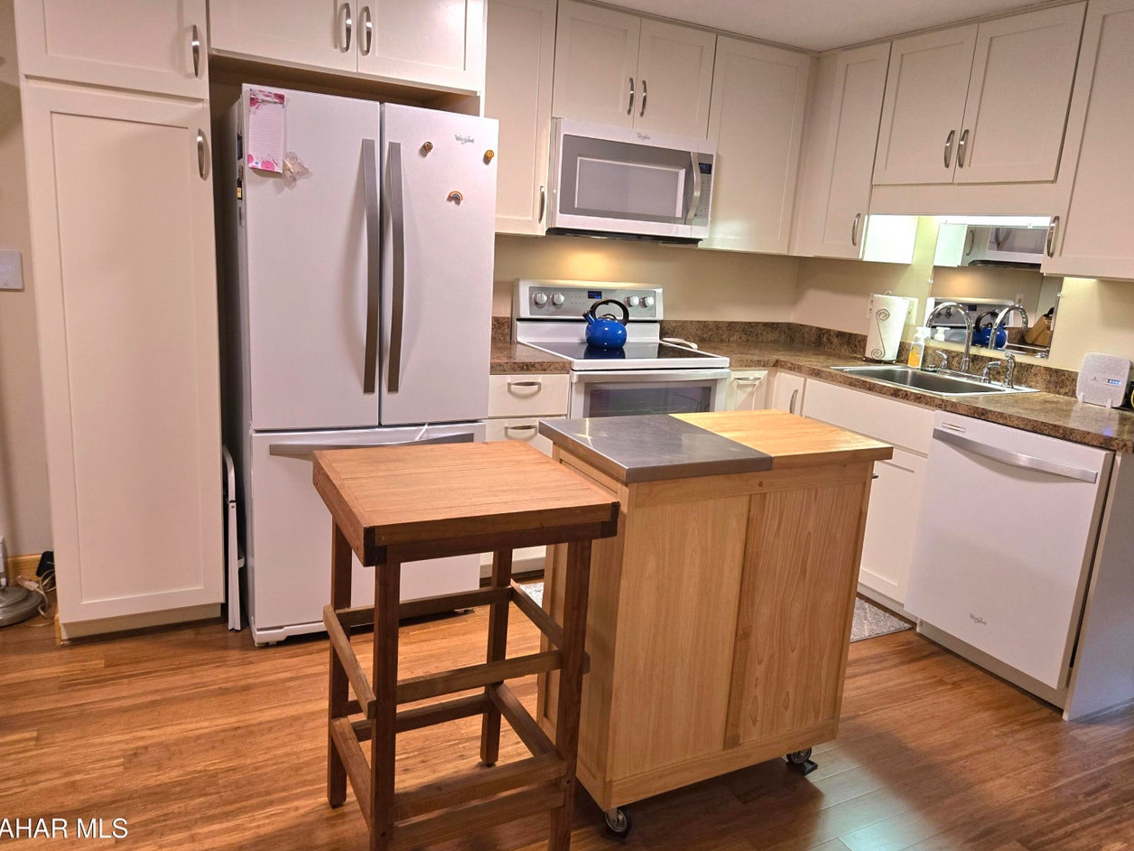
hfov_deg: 69.3
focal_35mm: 25
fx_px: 819
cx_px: 611
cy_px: 408
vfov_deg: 54.9
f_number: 1.8
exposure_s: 1/120
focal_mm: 5.4
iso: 250
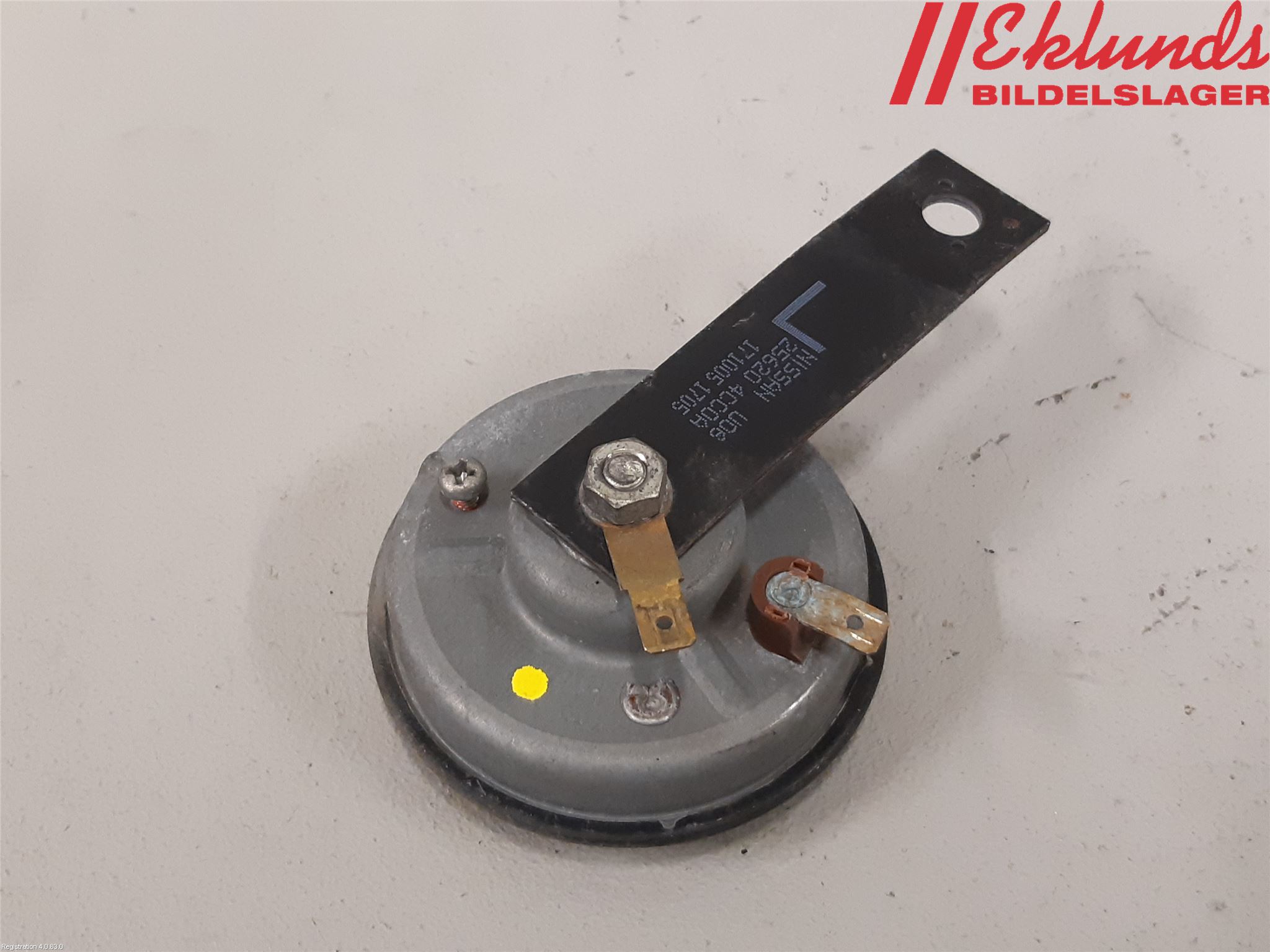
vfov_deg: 53.1
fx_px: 954
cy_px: 476
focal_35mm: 26
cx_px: 635
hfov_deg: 67.3
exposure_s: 1/50
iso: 200
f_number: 1.7
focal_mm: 3.93
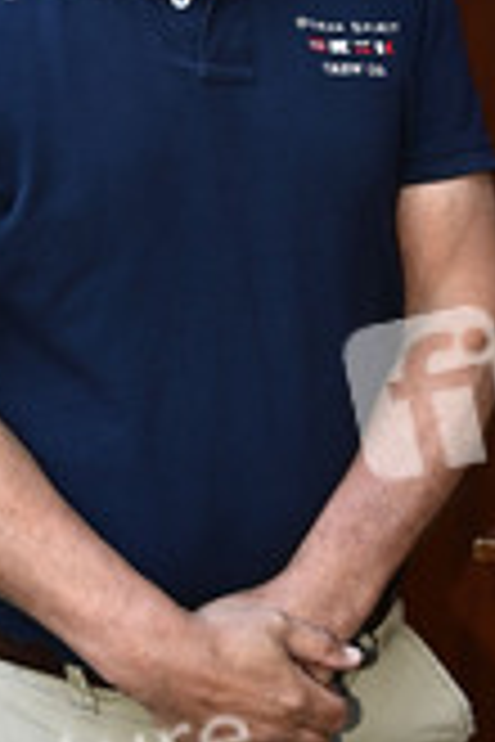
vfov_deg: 16.8
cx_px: 166
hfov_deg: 11.3
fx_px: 2495
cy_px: 148
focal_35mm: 121
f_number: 4
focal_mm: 50
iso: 640
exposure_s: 1/200
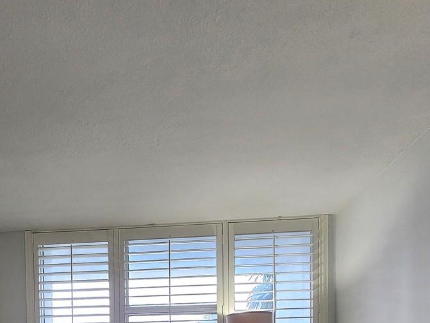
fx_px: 385
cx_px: 133
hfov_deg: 56.7
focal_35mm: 31
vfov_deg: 36.2
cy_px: 379
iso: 125
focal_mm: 2.2
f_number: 2.2
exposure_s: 1/60.2
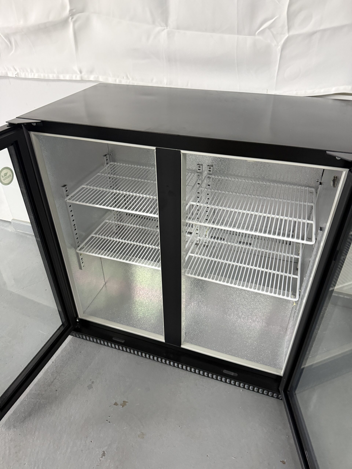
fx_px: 325
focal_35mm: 24
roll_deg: +0.3
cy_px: 234
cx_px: 176
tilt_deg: -35.9
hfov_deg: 56.8
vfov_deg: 71.6
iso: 500
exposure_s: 1/50
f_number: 1.78
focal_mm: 6.76
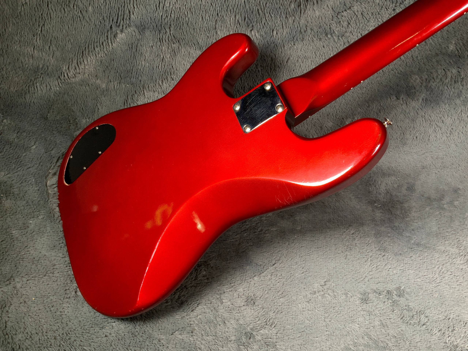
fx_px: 392
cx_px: 234
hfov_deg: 61.7
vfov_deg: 48.2
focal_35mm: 29
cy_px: 176
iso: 64
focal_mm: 3
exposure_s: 1/104
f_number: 1.8
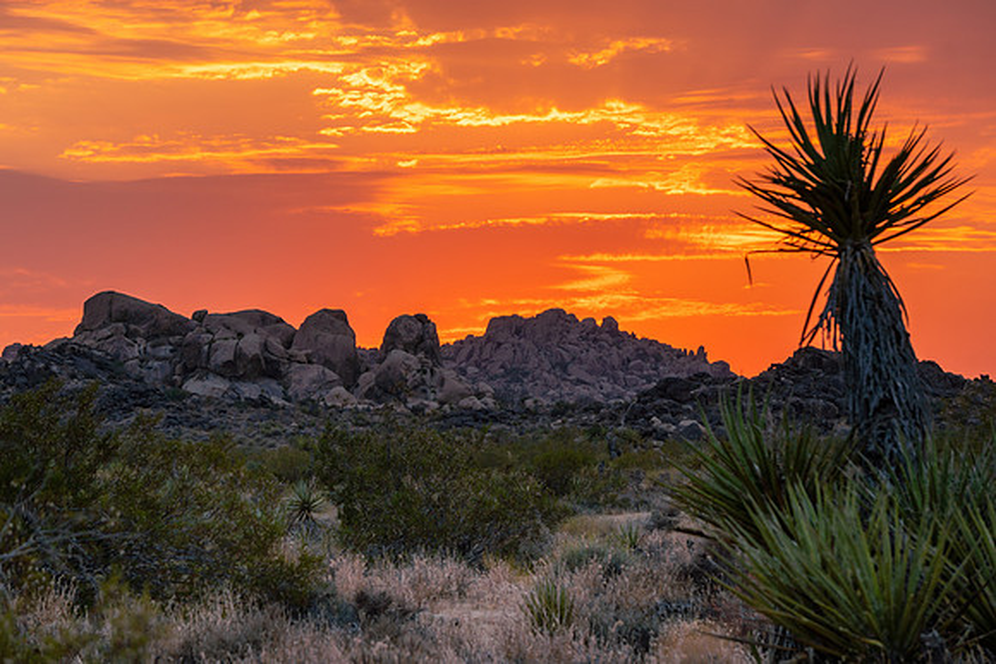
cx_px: 469
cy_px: 329
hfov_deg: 8.7
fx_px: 6546
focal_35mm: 237
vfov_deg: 5.8
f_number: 9
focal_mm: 149
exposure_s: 1/100
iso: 100
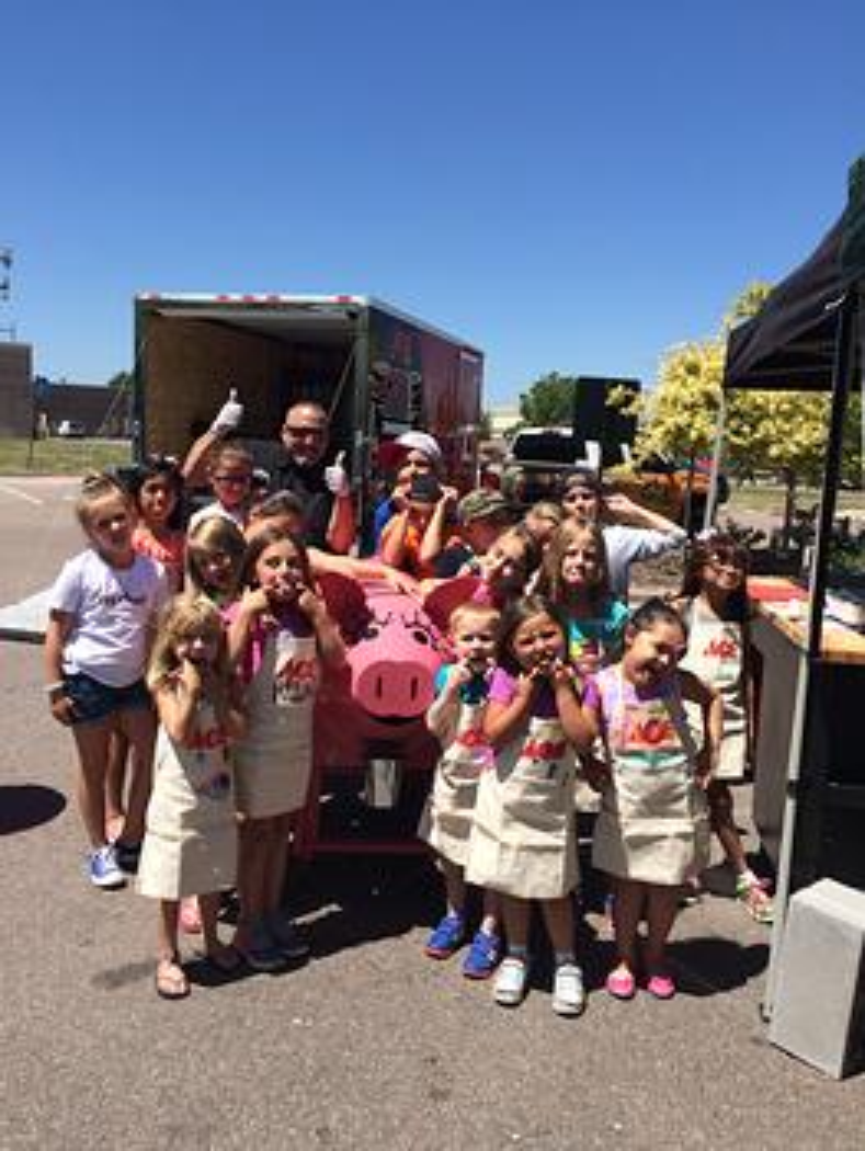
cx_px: 432
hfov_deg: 48.3
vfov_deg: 61.6
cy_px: 576
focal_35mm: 29
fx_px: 965
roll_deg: -0.6
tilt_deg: -8.8
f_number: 2.2
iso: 32
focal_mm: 4.15
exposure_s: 1/2053
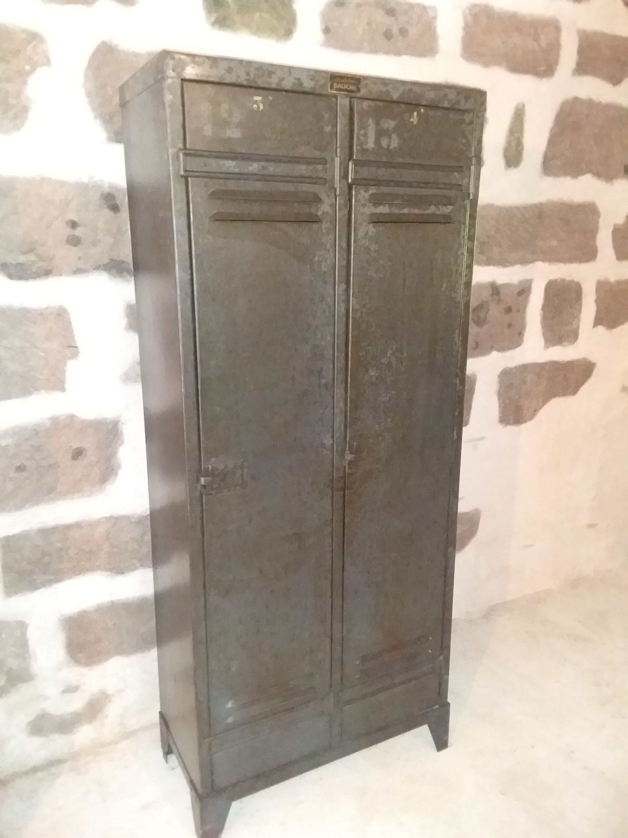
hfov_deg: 49.7
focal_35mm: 28
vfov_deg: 63.4
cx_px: 314
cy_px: 419
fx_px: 677
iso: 500
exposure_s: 1/17
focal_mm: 2.91
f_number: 1.9
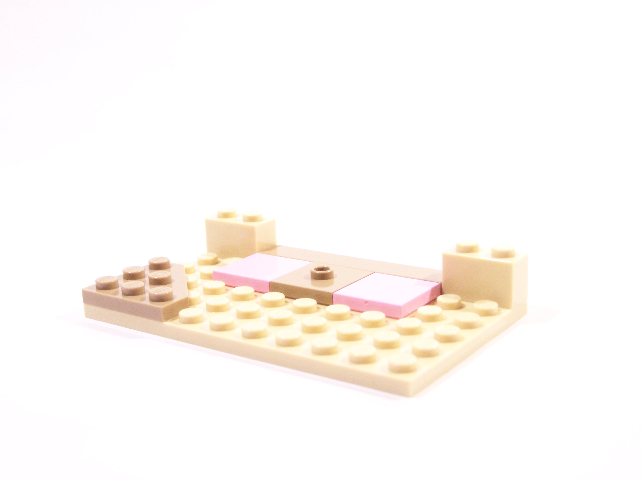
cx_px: 321
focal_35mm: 56
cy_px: 240
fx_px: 1039
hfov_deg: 34.3
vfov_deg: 26.1
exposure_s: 1/30
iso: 400
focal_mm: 9.3
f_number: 3.6
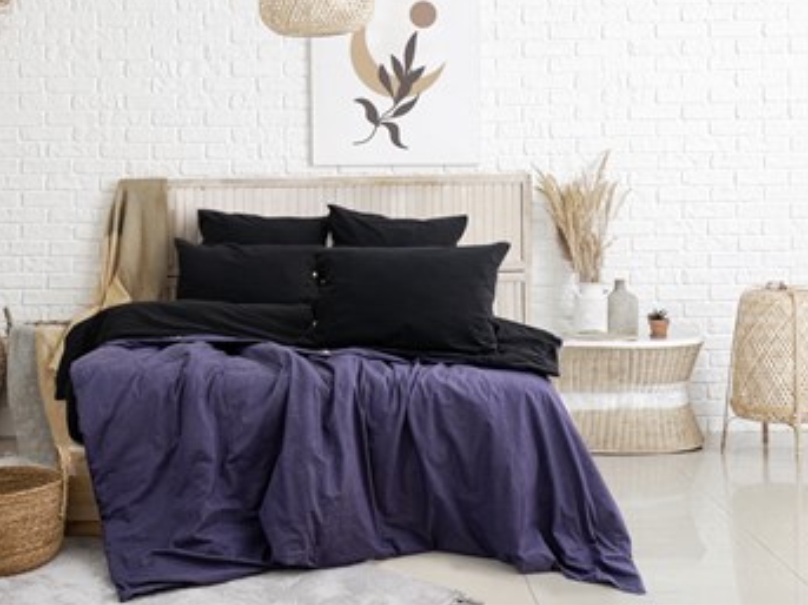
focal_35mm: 37
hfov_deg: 50.0
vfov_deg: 38.6
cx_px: 356
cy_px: 297
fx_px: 863
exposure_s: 1/20
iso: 1250
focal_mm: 22
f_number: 11
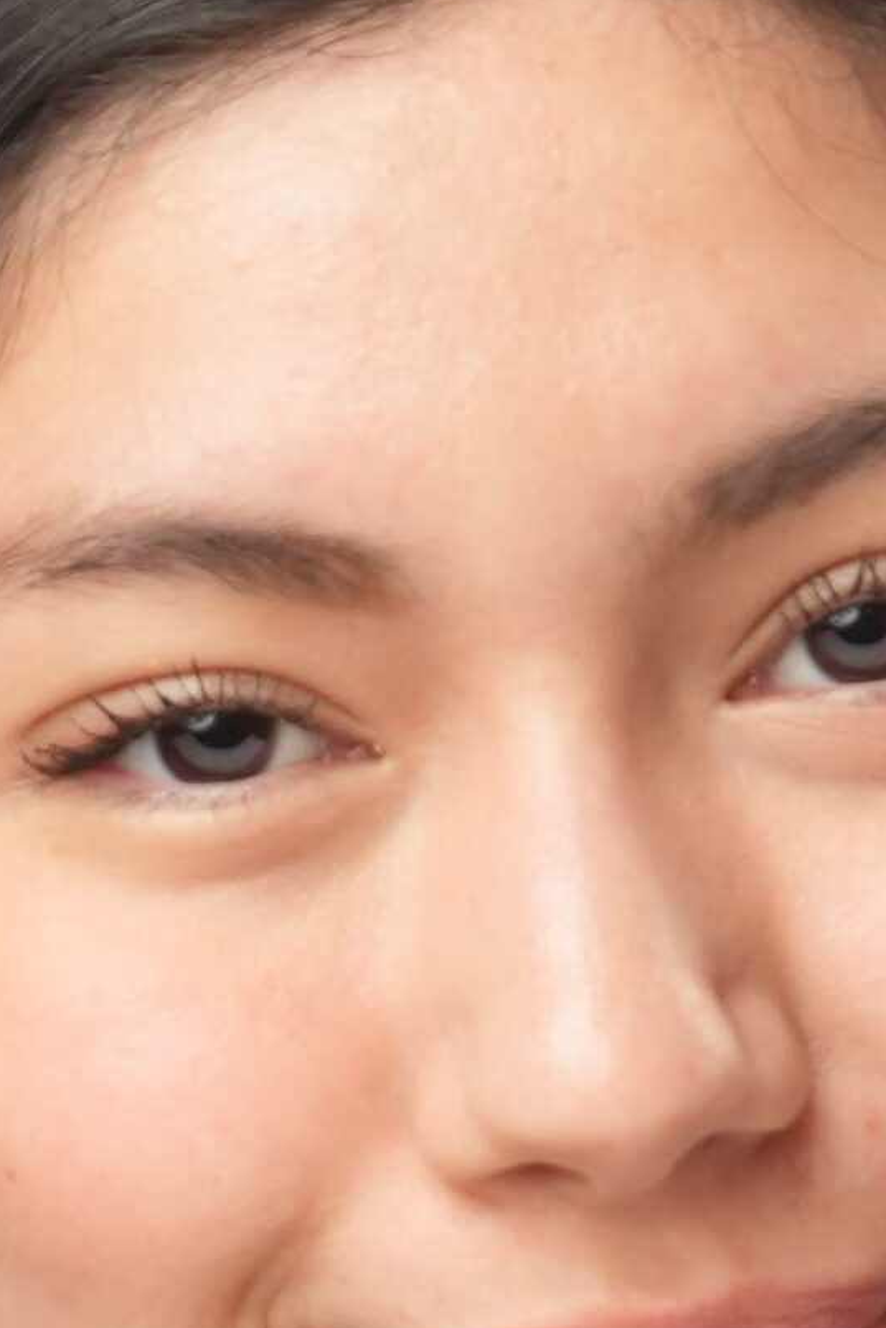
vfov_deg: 4.5
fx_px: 16678
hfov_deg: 3.0
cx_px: 624
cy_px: 1853
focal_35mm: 452
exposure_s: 1/250
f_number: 6.3
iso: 200
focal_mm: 53.1
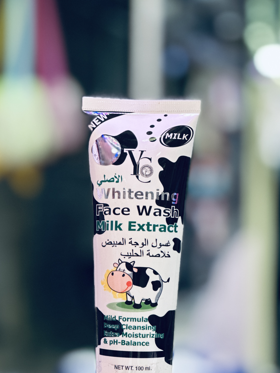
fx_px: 1122
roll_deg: -1.2
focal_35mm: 104
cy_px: 238
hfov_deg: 14.2
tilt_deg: -2.1
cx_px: 135
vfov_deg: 18.9
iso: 200
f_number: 2.8
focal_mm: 9
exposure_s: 1/33
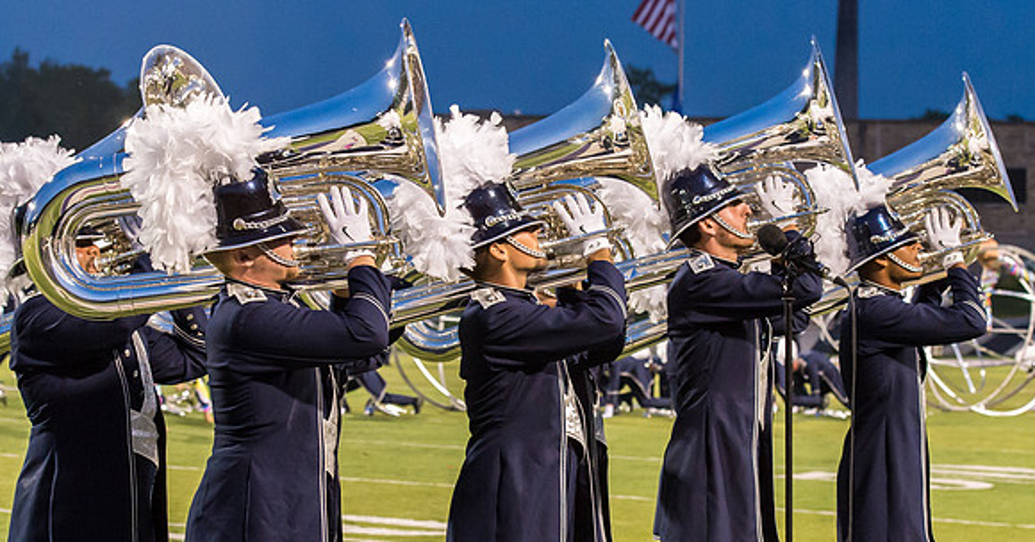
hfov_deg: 18.9
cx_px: 525
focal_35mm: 115
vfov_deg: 10.0
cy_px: 360
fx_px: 3110
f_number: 5
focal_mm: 70
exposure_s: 1/320
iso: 5000
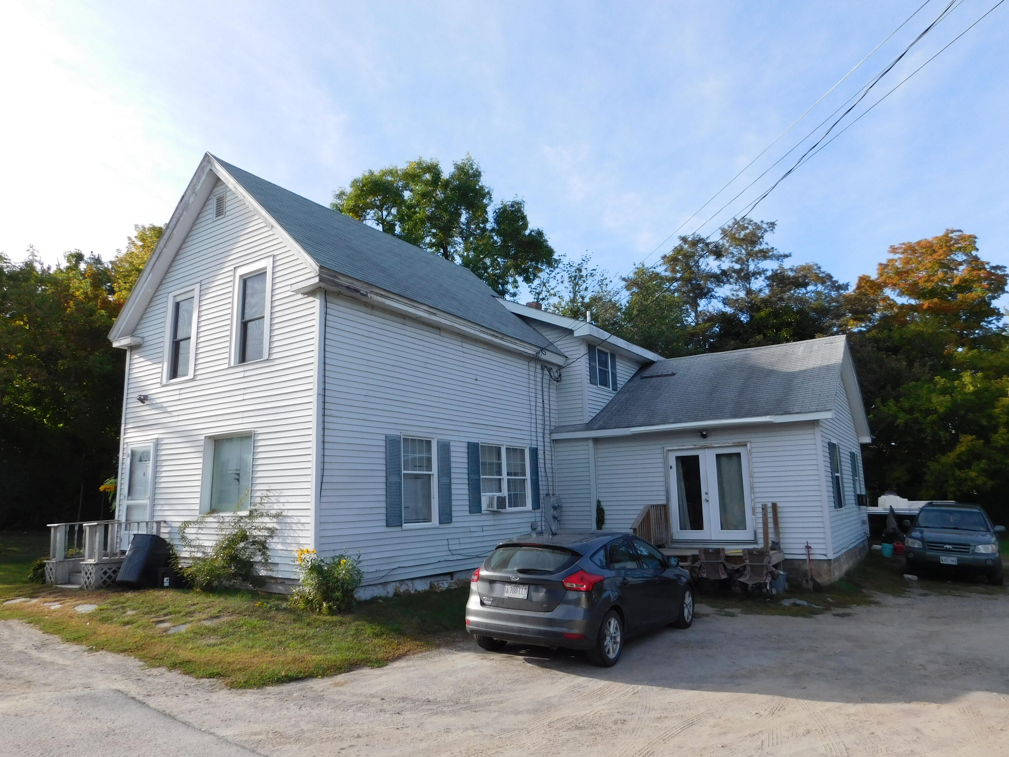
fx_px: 670
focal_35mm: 23
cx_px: 504
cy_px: 378
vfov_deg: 58.9
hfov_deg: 73.9
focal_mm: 4
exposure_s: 1/1000
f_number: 3
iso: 125
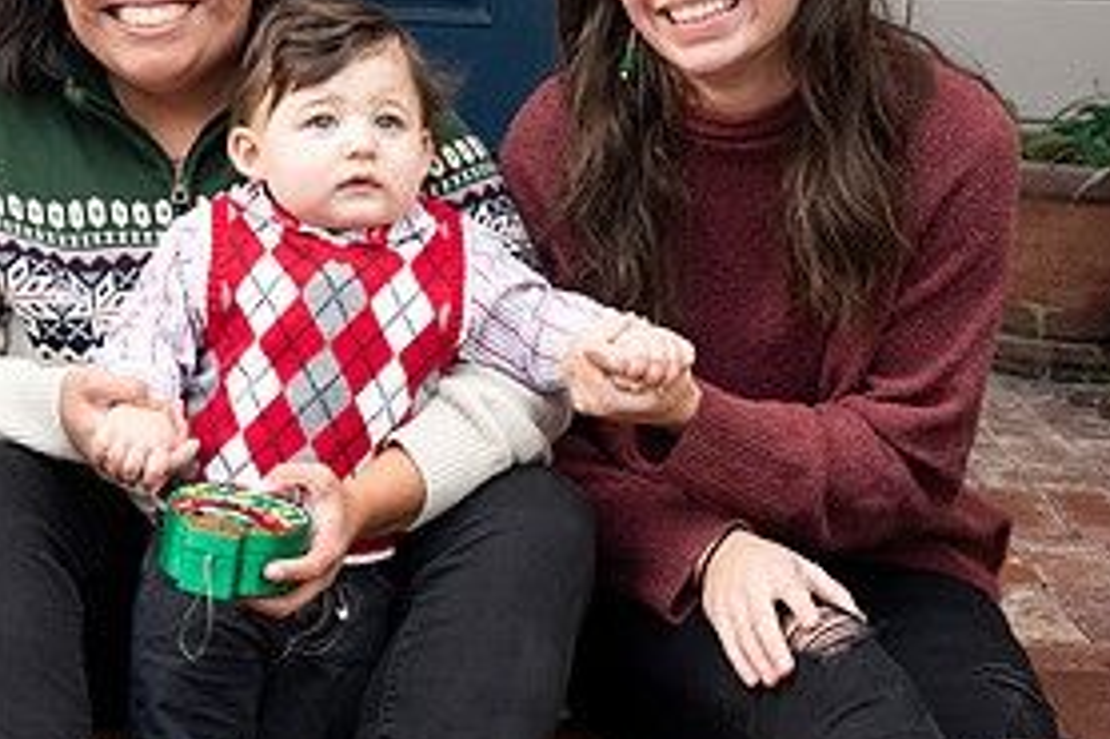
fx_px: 2958
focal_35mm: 96
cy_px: 226
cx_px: 244
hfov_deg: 21.0
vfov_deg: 14.2
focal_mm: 46
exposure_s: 1/160
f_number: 5.3
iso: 400
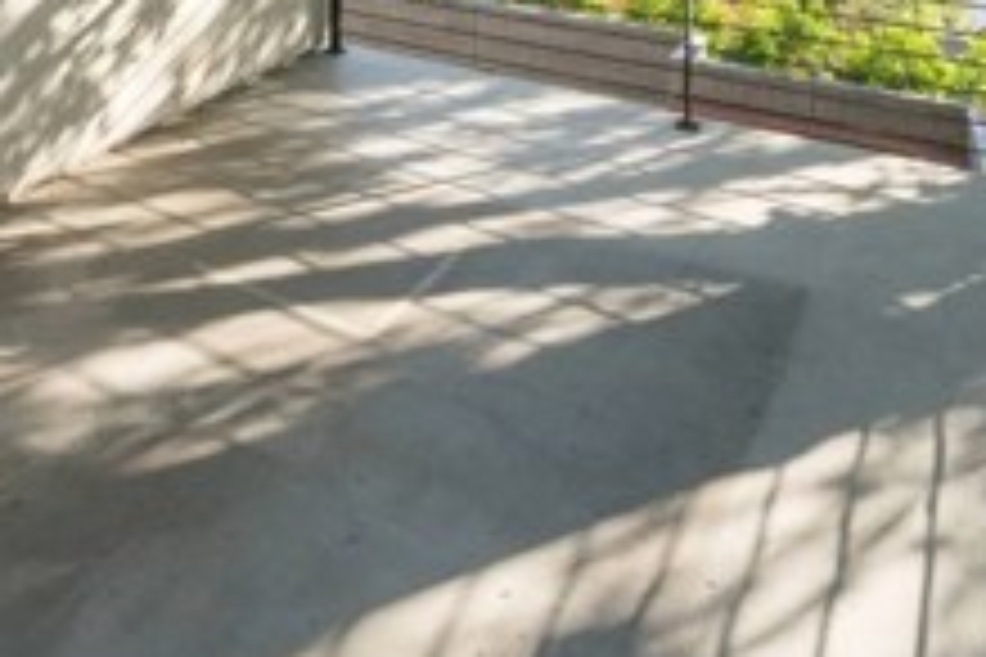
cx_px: 288
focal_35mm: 41
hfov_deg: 46.3
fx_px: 1123
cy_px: -169
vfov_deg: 27.8
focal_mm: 14
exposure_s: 1/100
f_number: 18
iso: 500
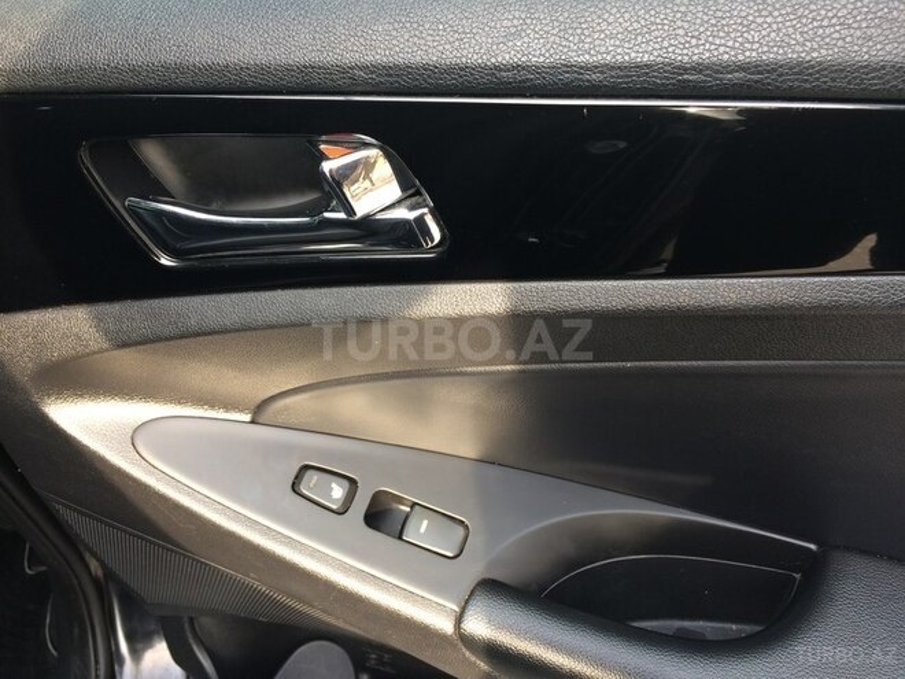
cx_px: 452
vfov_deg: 48.2
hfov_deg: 61.7
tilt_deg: -44.7
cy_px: 340
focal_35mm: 29
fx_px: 758
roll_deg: -1.0
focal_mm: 4.15
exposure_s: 1/50
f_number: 2.2
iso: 40
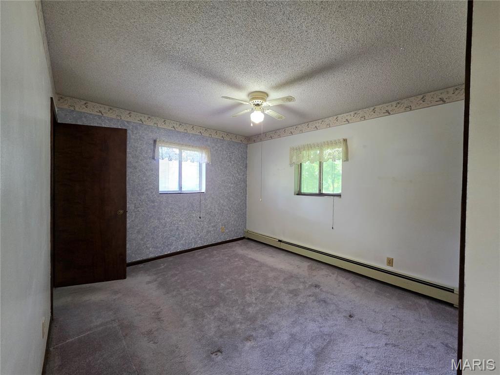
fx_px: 188
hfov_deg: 106.2
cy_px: 188
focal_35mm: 13
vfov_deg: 89.9
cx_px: 250
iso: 250
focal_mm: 2.2
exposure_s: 1/60
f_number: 1.9
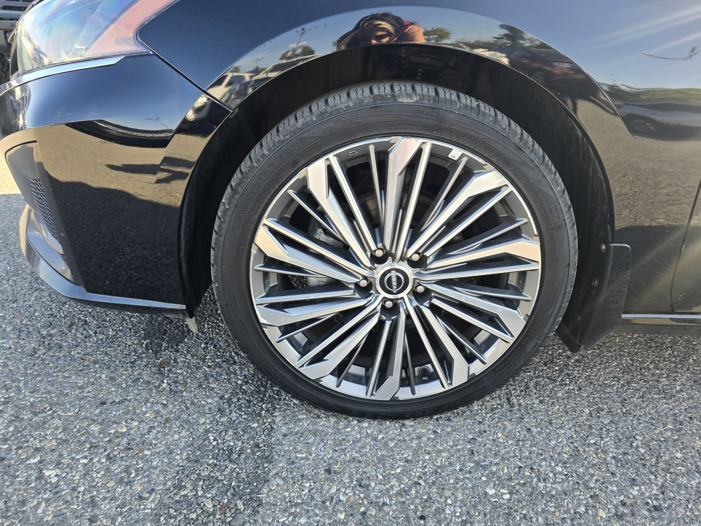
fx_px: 466
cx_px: 350
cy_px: 263
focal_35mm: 23
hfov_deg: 73.9
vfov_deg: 58.9
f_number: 1.7
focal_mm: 6.3
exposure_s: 1/180
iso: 40
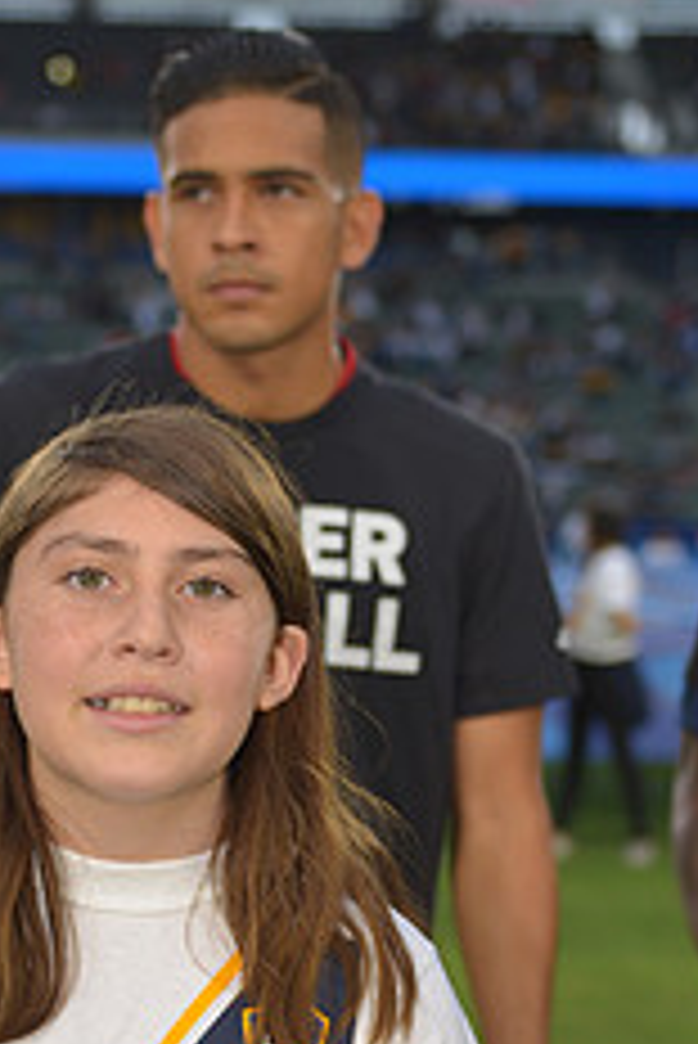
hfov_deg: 14.3
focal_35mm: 95
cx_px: 110
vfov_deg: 21.3
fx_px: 2759
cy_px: 720
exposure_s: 1/250
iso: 250
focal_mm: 38
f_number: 2.8
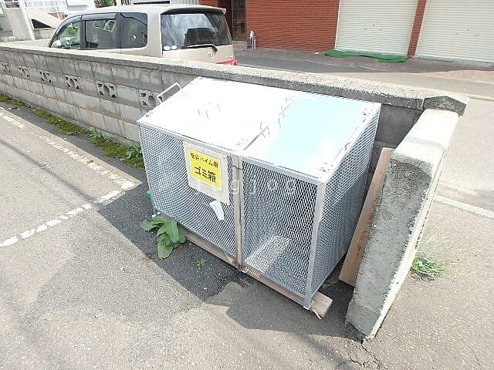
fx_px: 300
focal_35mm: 21
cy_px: 185
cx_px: 247
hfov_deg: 79.0
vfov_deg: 63.4
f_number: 3.5
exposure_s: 1/400
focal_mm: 3.7
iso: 125
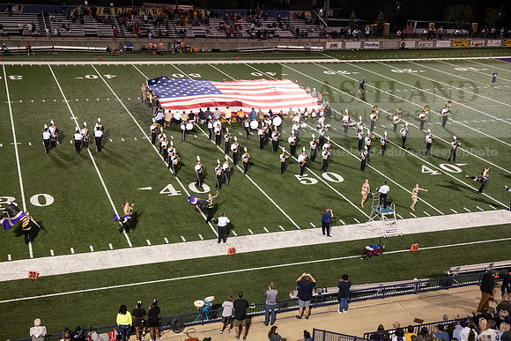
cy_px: 170
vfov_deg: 28.1
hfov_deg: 41.1
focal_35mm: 48
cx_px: 256
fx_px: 681
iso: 5000
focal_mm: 48
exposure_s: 1/320
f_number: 4.5
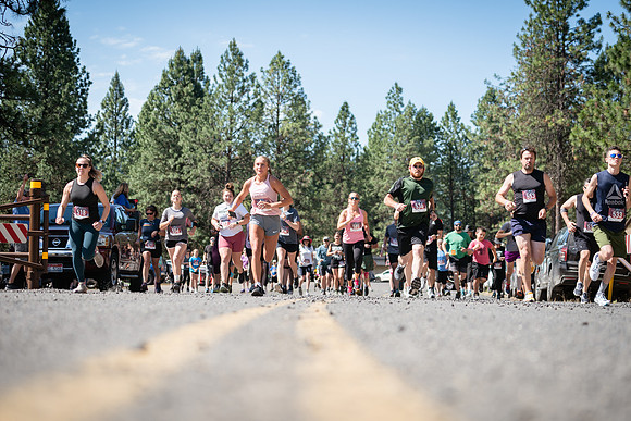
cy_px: 210
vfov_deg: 18.4
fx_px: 1297
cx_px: 316
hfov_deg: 27.3
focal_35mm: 74
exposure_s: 1/500
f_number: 4
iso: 100
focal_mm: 74
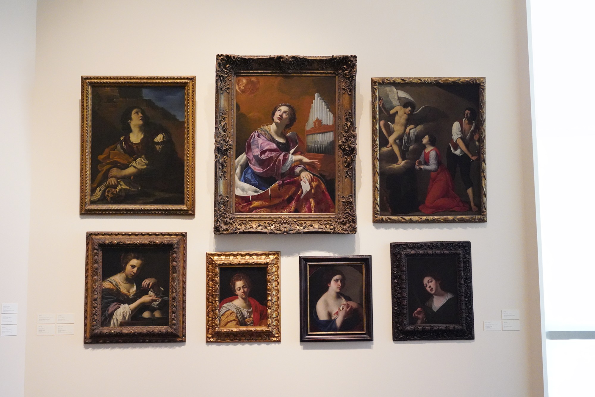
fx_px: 992
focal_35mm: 60
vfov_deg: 22.6
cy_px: 198
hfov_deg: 33.4
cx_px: 298
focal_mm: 60
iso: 12800
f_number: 8
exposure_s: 1/100
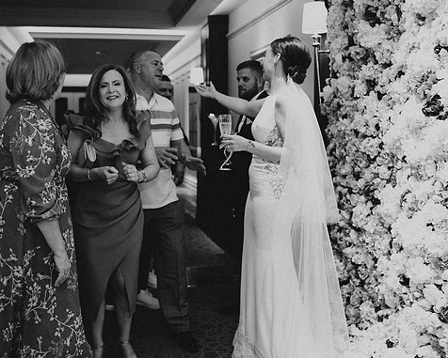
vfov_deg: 37.3
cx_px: 185
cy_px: 180
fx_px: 530
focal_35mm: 40
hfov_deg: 45.6
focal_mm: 35
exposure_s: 1/200
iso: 640
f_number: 2.2
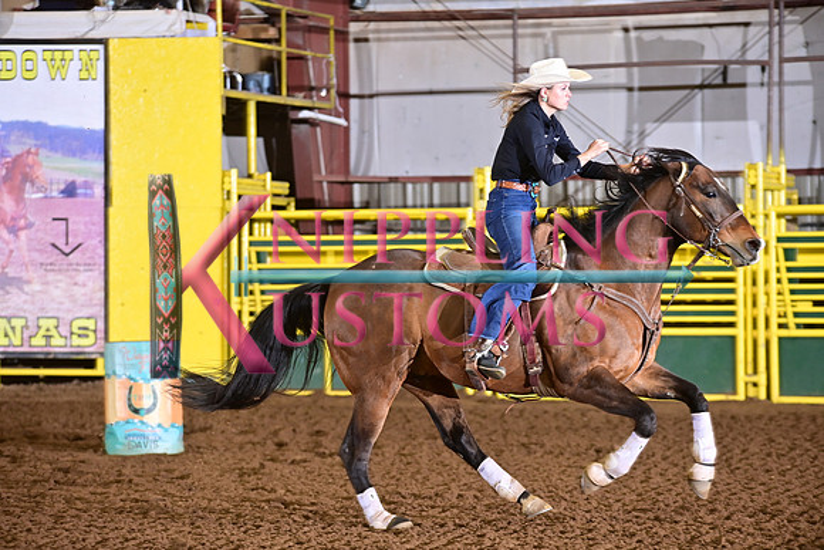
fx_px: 3434
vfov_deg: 9.2
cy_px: 275
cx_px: 412
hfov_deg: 13.7
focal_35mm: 150
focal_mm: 150
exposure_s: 1/200
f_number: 3.2
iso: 1250
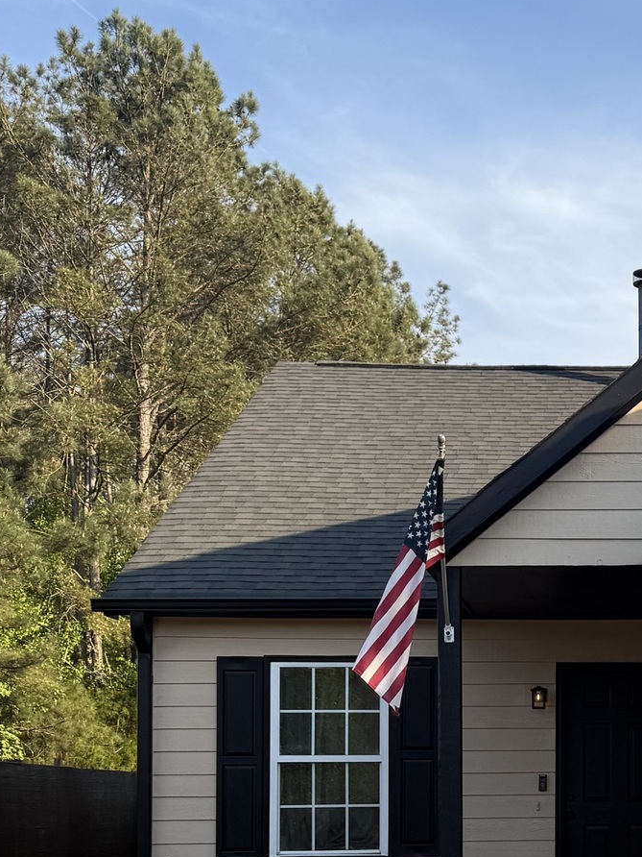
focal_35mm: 62
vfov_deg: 30.1
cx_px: 695
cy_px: 739
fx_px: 1533
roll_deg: -0.3
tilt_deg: +2.6
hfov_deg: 22.4
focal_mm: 6.76
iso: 80
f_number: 1.78
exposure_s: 1/2445
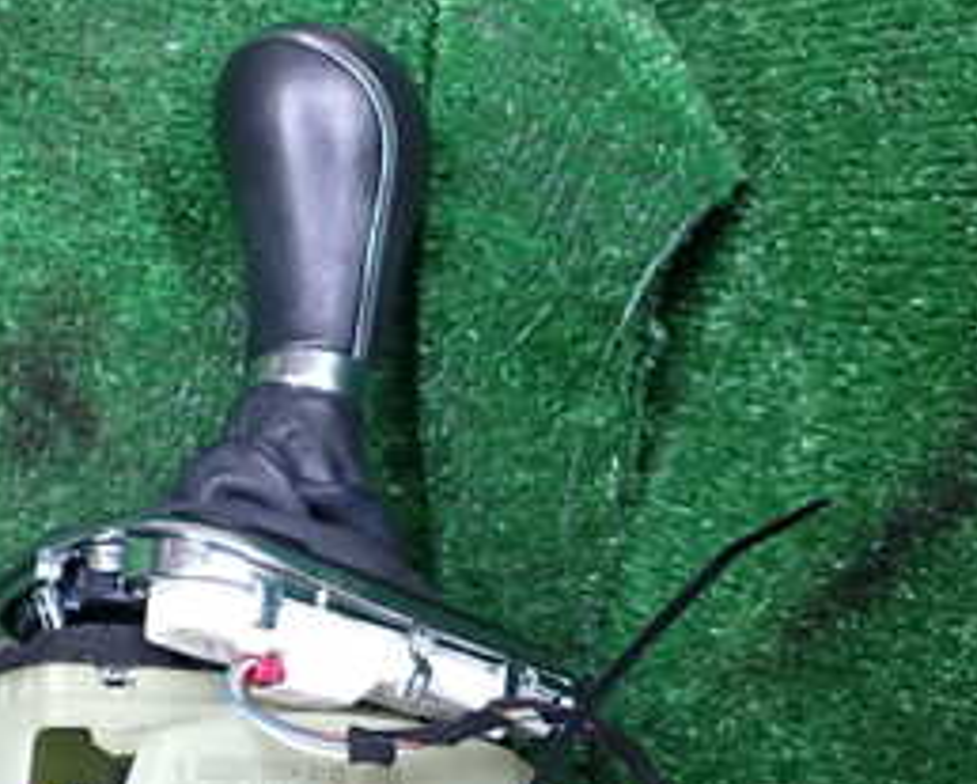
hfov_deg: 27.5
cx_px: 246
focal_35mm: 68
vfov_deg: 21.7
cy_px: 784
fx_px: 1968
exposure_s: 1/30
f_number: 2.3
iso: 320
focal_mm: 5.4
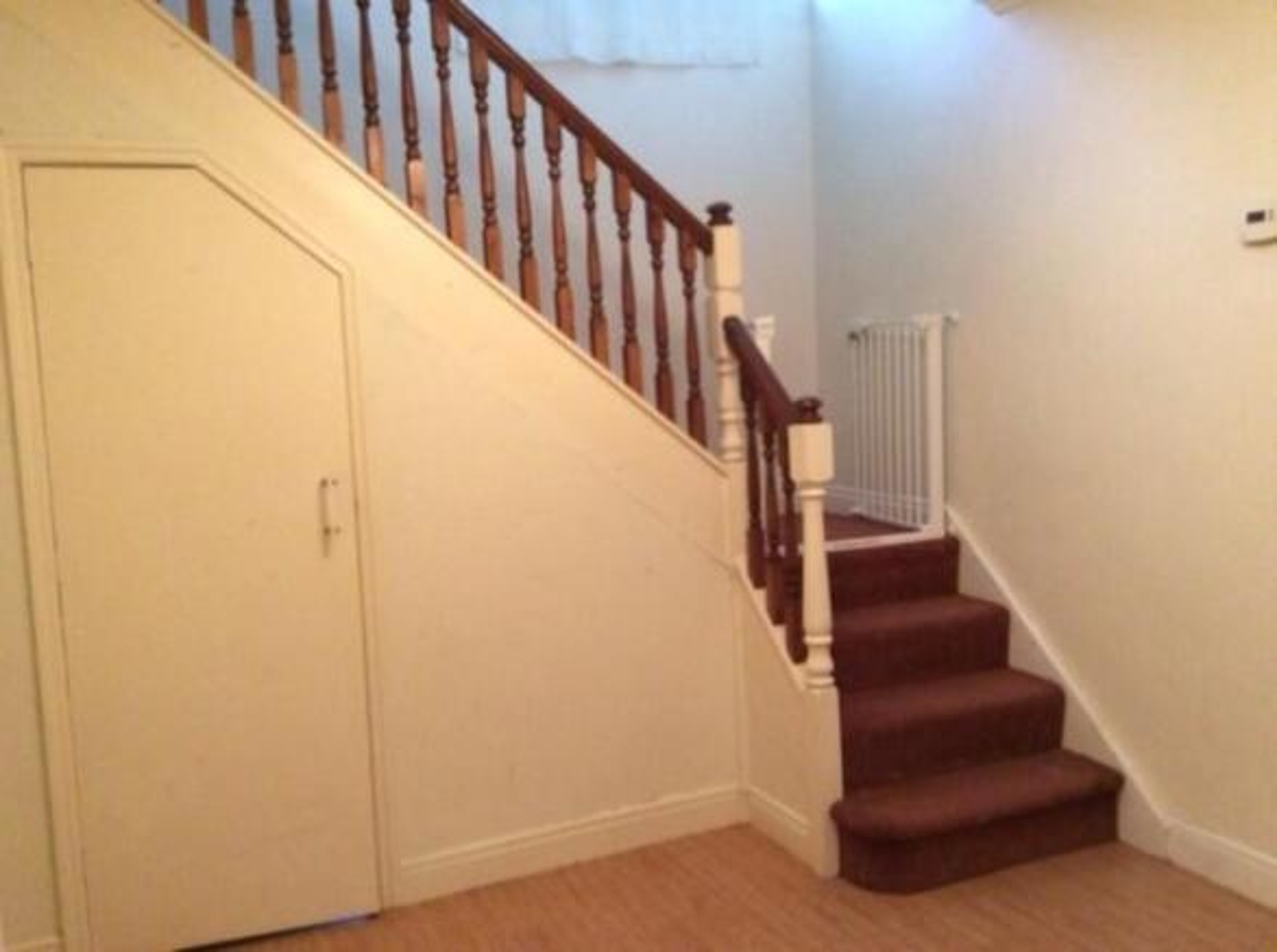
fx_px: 1178
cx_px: 638
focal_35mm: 32
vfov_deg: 44.0
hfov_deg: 56.9
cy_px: 476
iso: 250
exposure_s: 1/20
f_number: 2.4
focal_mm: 3.3
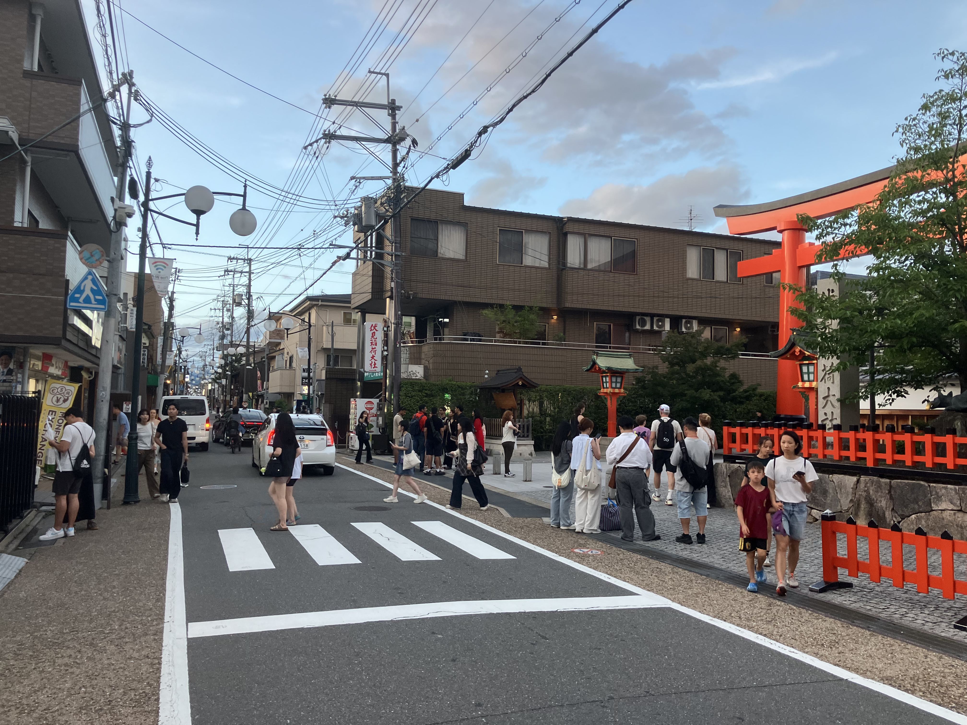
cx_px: 484
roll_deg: -2.6
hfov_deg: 63.4
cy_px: 362
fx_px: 782
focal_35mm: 28
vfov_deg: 49.7
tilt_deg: +2.4
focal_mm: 3.99
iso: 64
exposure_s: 1/120
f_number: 1.8
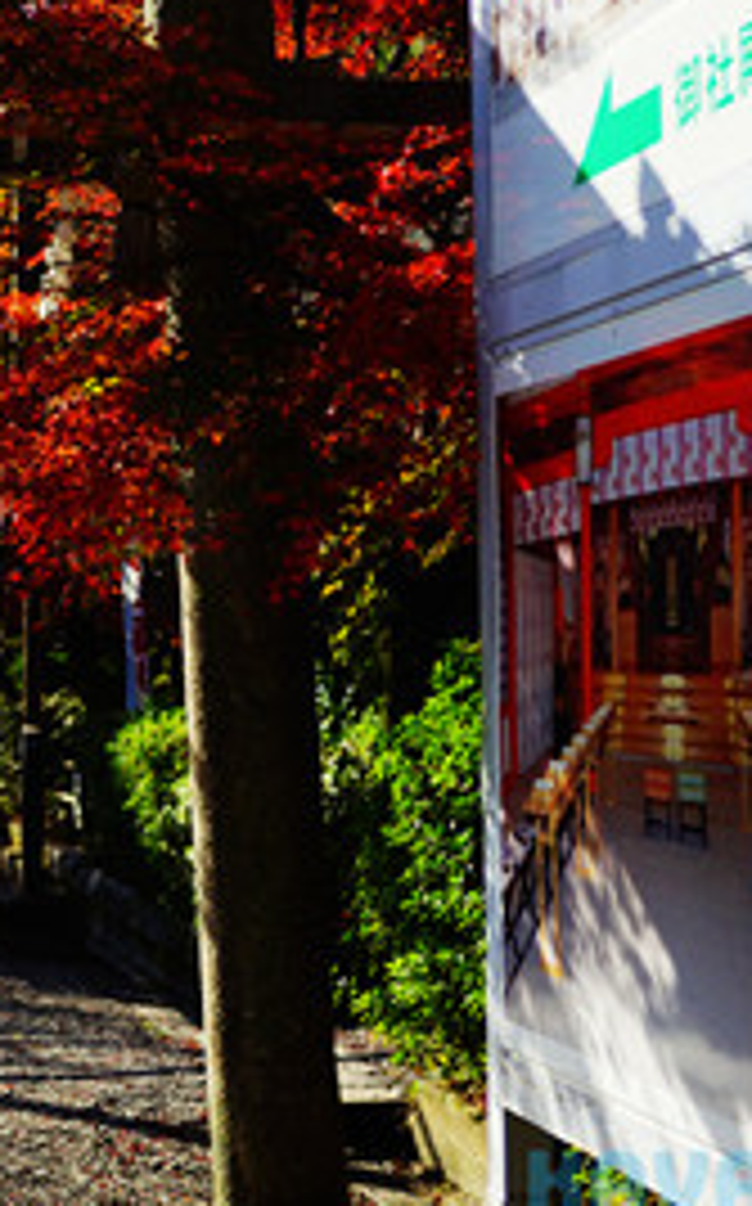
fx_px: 2629
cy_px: 511
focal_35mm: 80
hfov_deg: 15.4
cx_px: -257
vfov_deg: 25.8
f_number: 2.8
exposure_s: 1/1600
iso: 100
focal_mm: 35
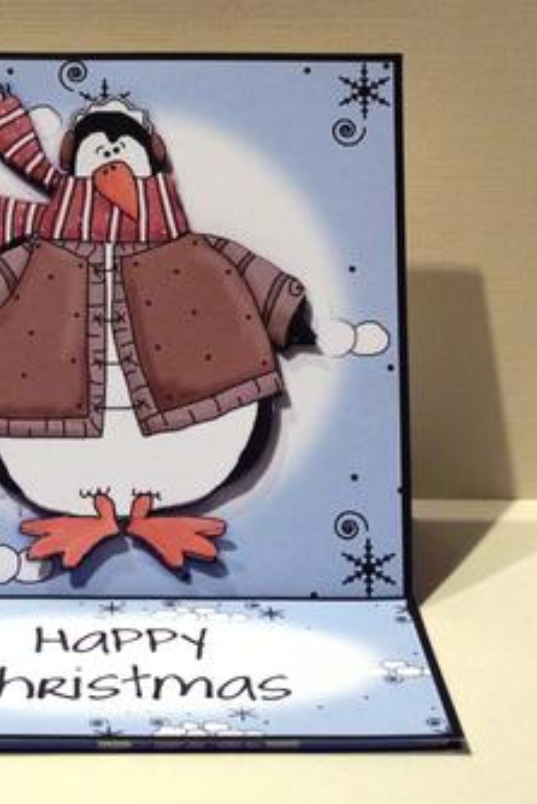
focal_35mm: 77
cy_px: 404
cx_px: 101
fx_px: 1721
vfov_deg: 26.3
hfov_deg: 17.6
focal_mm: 9.1
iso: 400
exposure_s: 1/40
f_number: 3.9
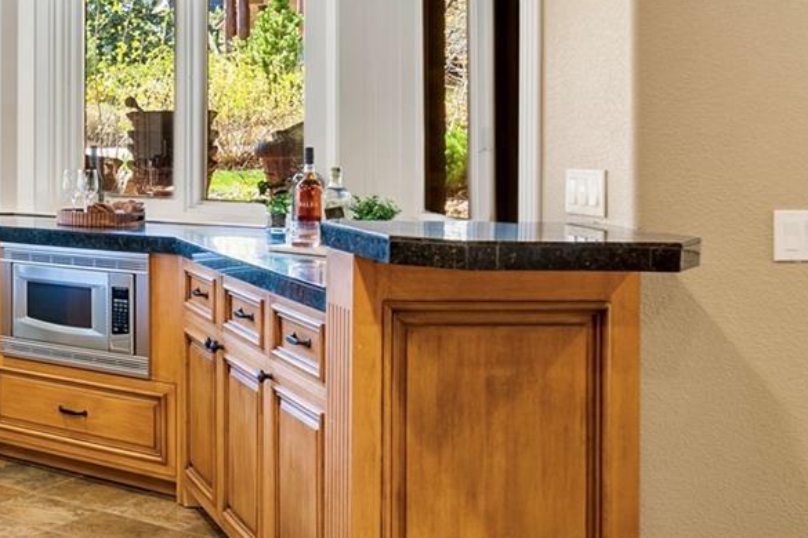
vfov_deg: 25.6
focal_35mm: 52
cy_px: 112
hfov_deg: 32.1
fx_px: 1167
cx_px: -149
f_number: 8
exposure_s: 1
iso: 200
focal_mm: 19
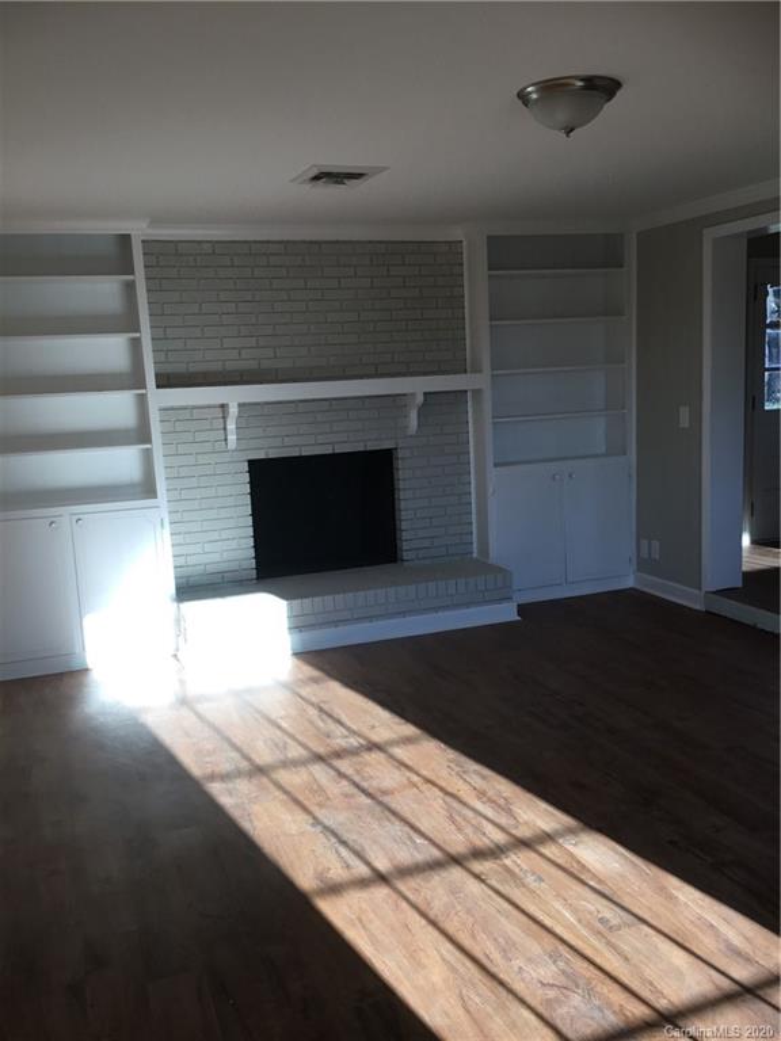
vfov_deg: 58.4
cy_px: 520
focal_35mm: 31
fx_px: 933
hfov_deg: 45.4
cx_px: 390
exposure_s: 1/101
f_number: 2.4
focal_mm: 3.3
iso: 25
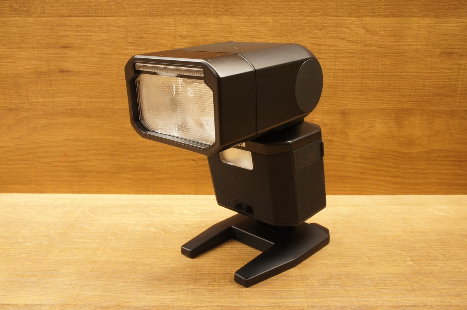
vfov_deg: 41.6
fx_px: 408
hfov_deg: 59.6
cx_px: 234
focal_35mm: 32
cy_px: 155
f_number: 14
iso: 1600
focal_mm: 21
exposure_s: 1/15
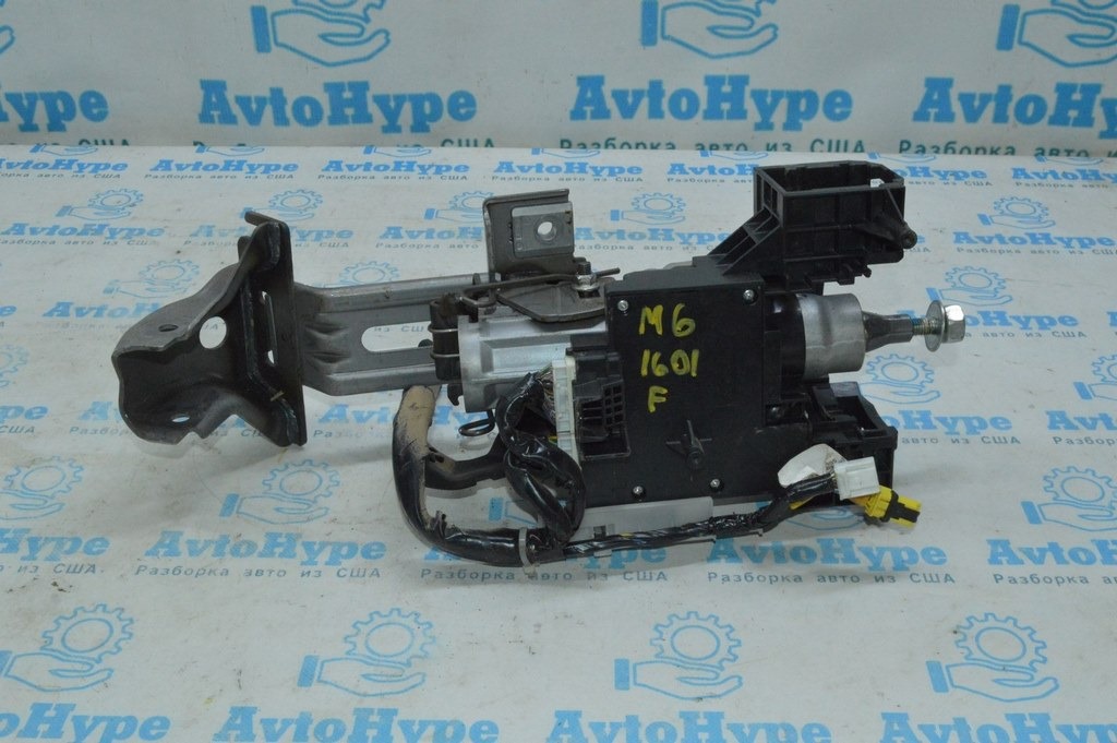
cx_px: 558
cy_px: 372
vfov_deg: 33.0
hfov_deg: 48.0
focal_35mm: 40
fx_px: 1256
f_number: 16
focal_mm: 27
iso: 4000
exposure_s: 1/100
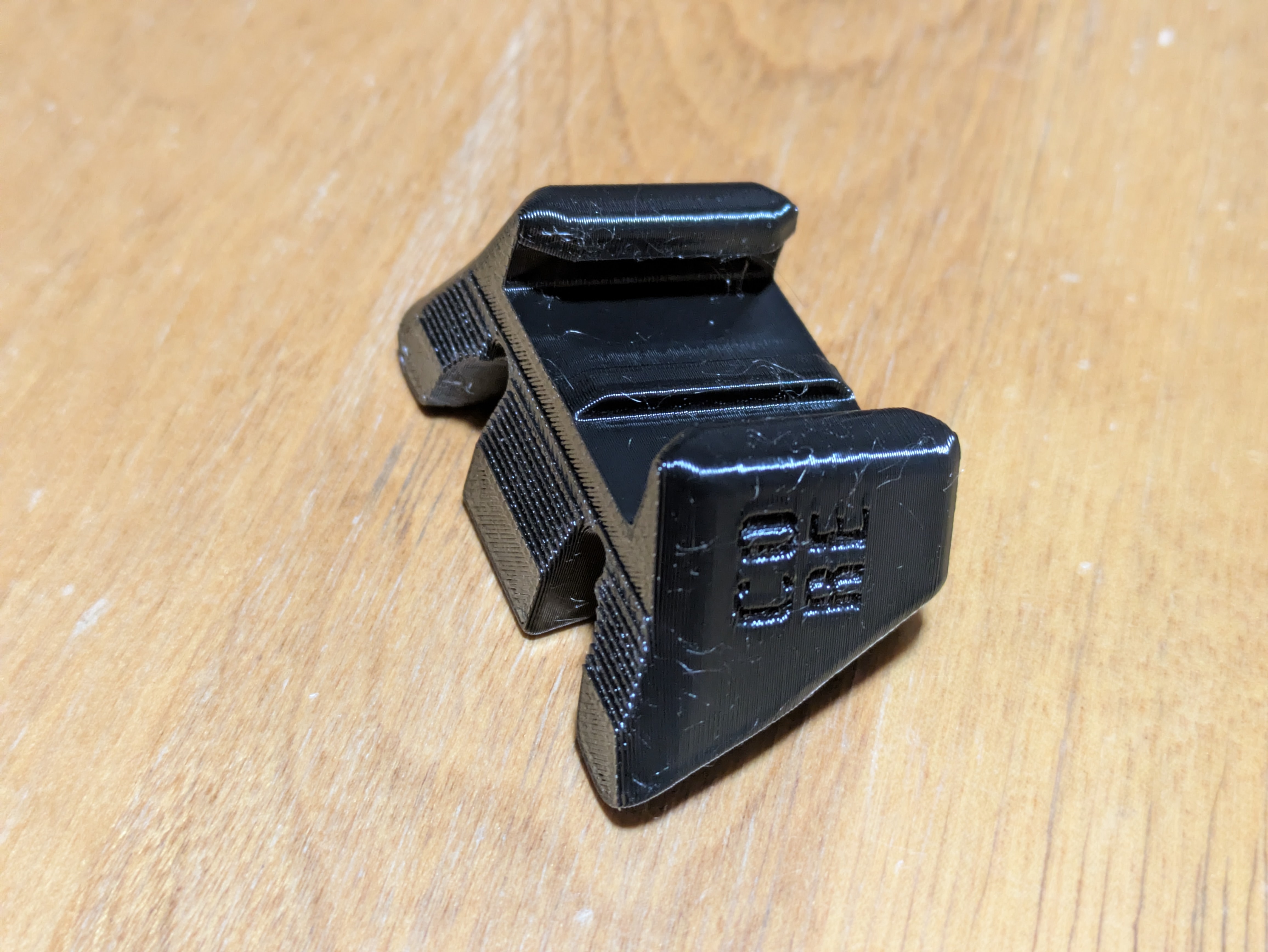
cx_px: 634
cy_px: 476
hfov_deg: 37.5
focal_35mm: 51
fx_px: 1869
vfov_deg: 28.6
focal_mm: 5.43
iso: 708
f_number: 1.89
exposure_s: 1/40
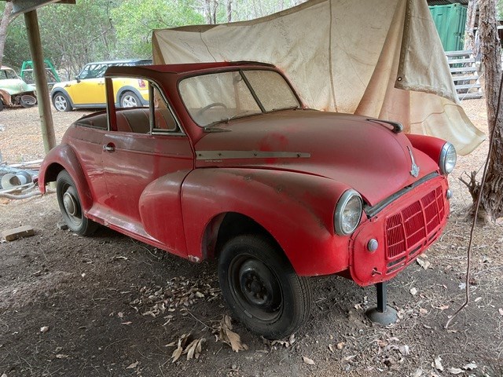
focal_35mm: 29
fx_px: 421
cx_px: 252
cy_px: 188
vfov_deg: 48.2
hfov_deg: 61.7
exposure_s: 1/60
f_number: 1.8
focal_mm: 3
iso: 50
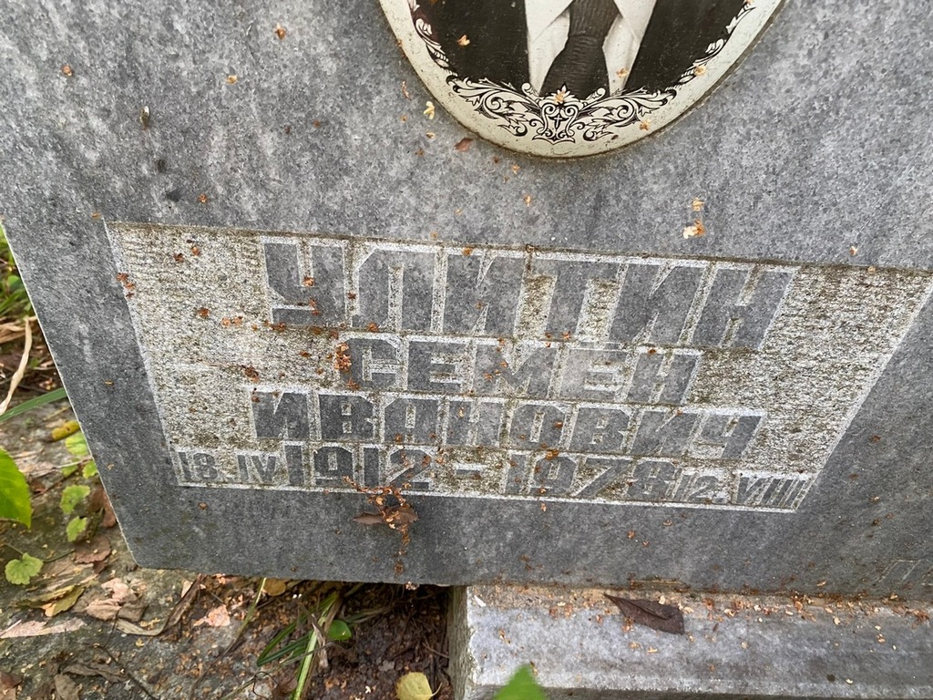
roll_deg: -3.2
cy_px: 350
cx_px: 466
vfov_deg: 53.1
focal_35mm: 26
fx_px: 701
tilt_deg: -39.5
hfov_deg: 67.3
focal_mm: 4.25
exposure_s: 1/84
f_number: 1.8
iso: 125
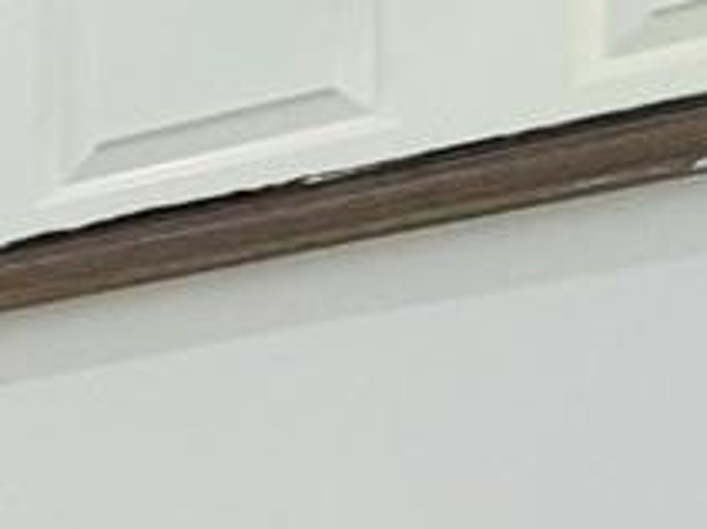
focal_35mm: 106
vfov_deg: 12.2
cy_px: 1098
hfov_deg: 10.7
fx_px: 2164
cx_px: -1528
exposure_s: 1/120
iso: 160
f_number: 2.2
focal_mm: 2.22
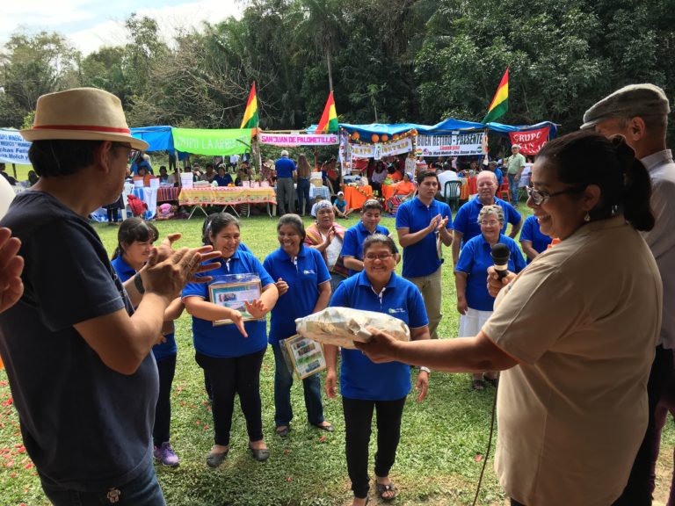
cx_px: 338
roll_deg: -0.2
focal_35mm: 29
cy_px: 253
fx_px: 565
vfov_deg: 48.2
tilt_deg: -12.7
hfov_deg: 61.7
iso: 25
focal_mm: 4.15
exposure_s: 1/327
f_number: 2.2
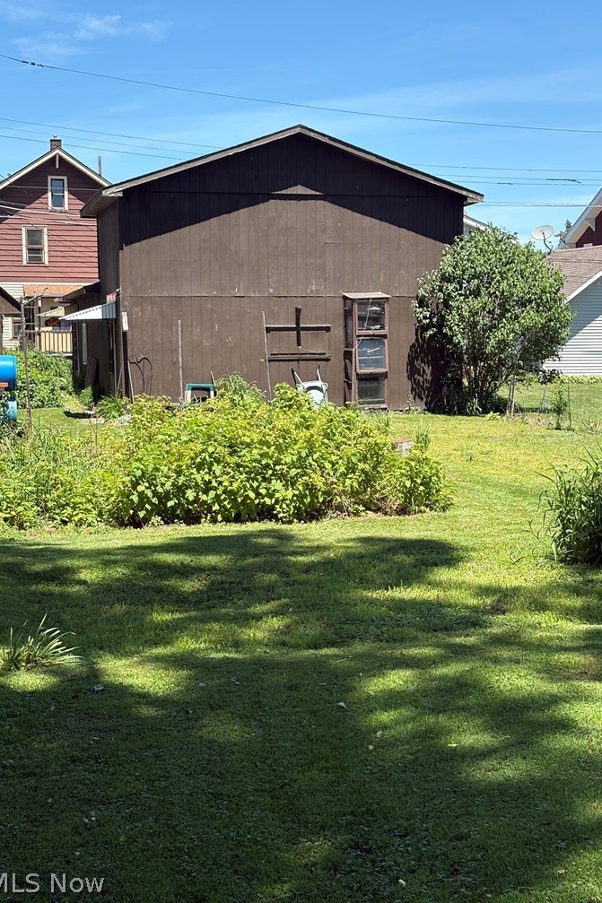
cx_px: 326
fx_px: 1380
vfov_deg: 36.3
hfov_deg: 24.6
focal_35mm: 55
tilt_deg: -4.5
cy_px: 445
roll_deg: +0.2
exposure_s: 1/1364
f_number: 1.6
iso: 32
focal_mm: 5.96
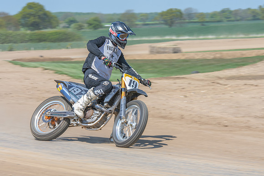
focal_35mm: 210
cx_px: 132
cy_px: 88
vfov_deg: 6.5
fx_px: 1540
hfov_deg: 9.8
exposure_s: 1/160
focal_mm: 140
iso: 200
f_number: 8
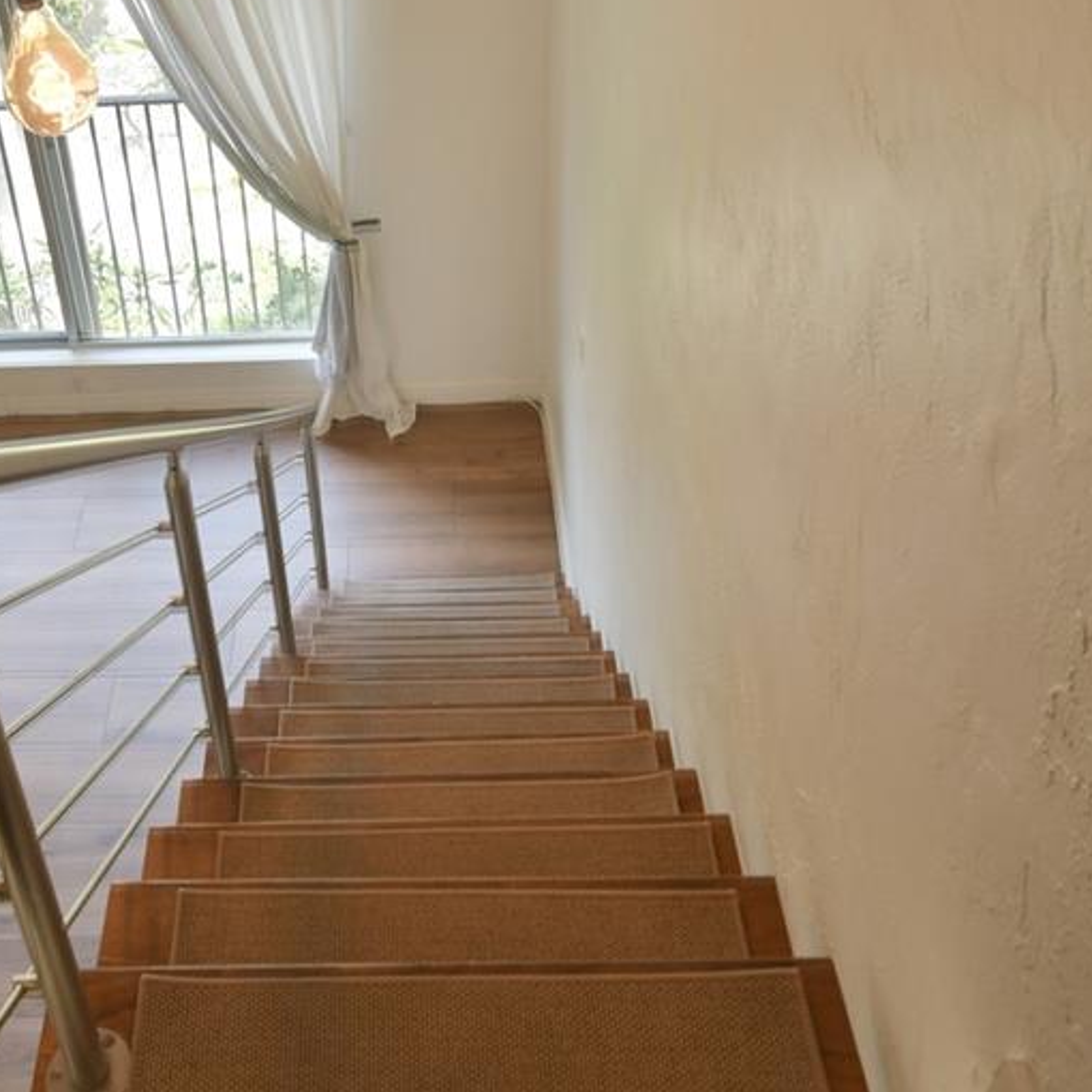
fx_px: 1499
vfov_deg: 38.6
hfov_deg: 39.1
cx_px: 295
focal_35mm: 42
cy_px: 223
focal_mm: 14
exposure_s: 1/100
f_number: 4.8
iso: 720
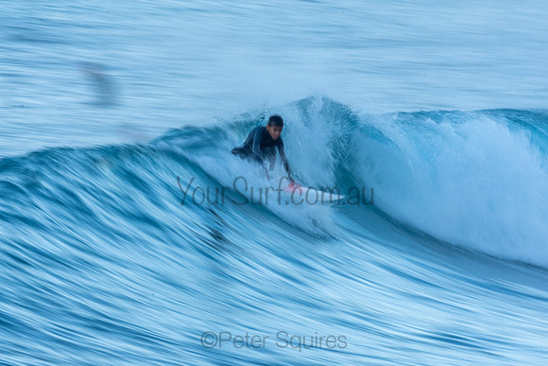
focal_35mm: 750
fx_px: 11419
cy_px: 183
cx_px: 274
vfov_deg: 1.8
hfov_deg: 2.7
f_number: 20
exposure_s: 1/20
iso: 100
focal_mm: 500
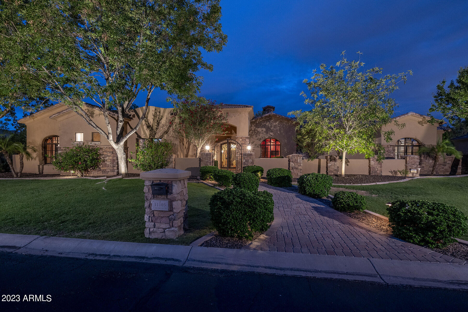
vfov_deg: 73.7
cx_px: 234
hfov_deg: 96.7
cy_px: 156
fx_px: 208
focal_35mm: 16
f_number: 6.3
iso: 1600
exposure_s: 2.5
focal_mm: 16
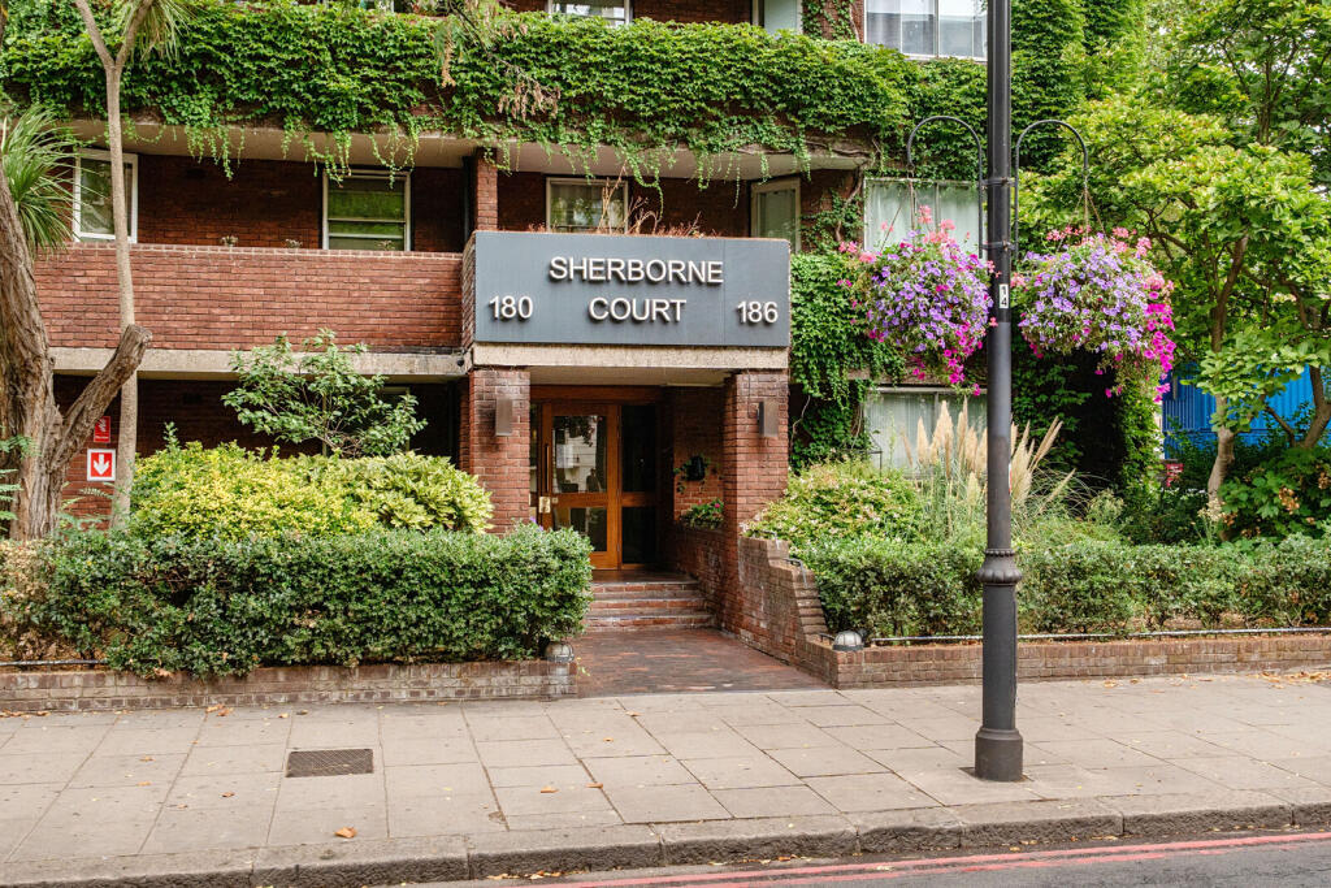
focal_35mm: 36
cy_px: 444
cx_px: 666
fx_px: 1331
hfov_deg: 53.1
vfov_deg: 36.9
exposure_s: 1/250
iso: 400
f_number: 8
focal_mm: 24
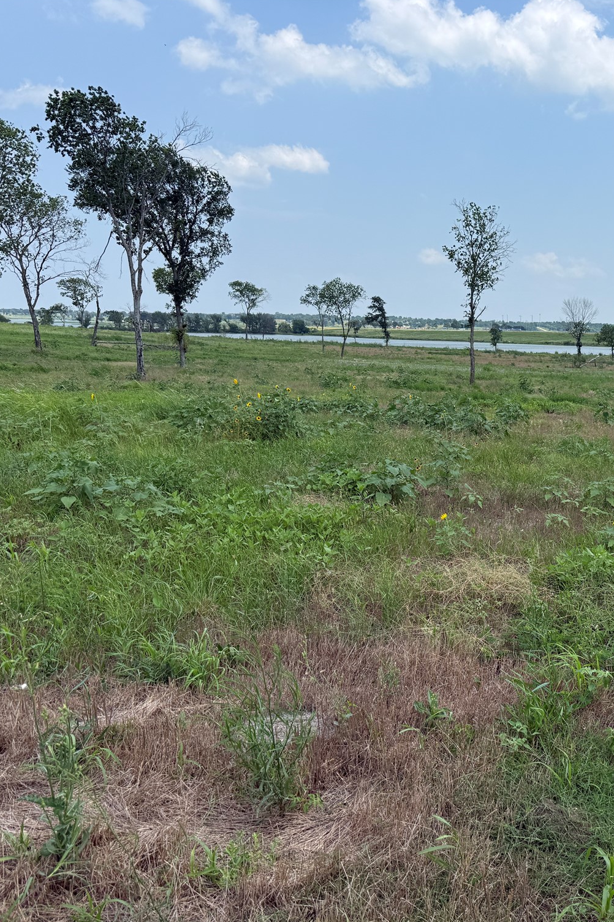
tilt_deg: -8.1
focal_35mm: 34
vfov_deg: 55.8
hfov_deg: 37.0
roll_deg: -2.1
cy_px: 464
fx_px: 870
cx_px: 524
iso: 80
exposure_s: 1/4673
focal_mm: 6.76
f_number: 1.78
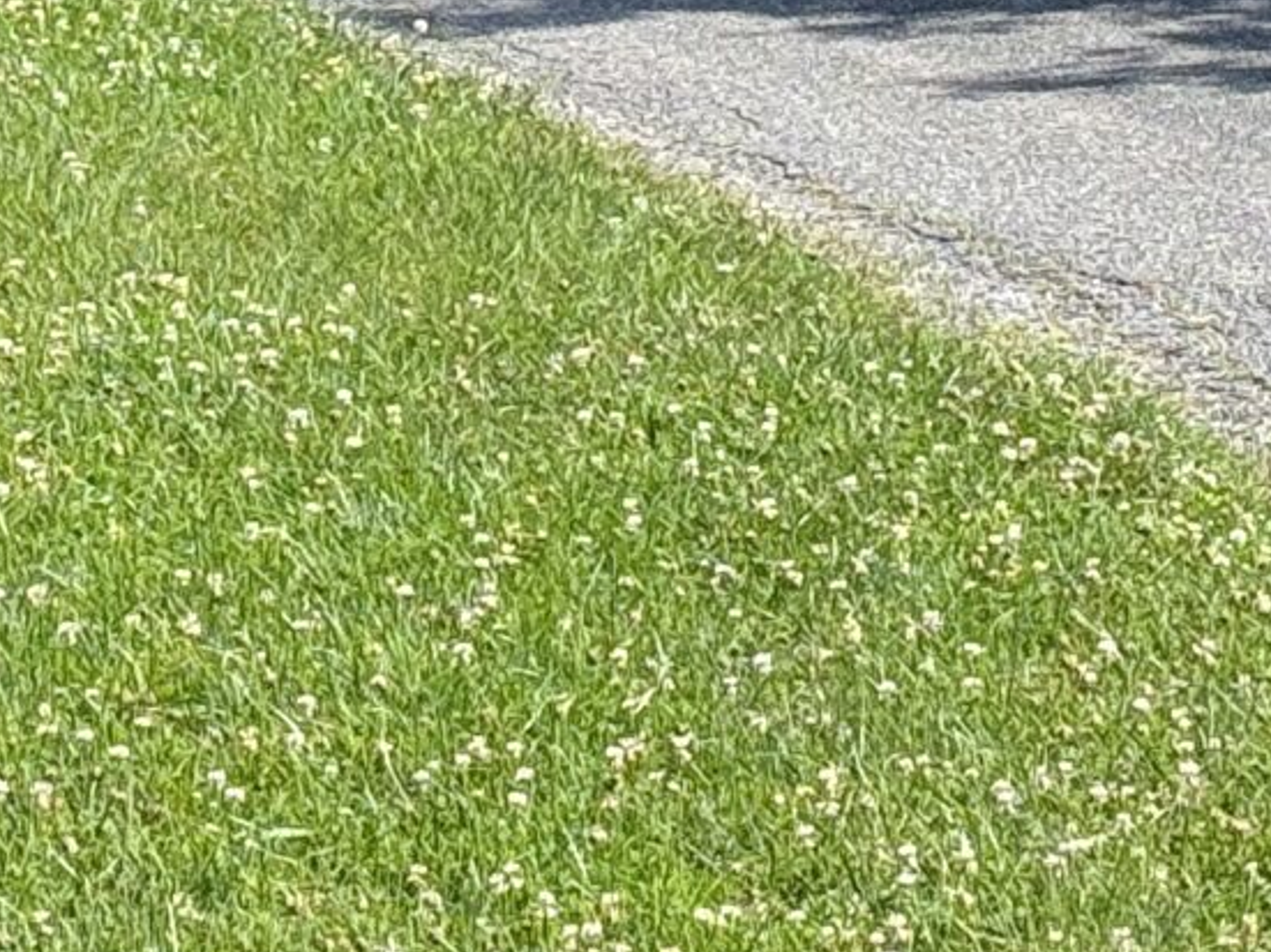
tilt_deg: +0.8
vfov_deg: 6.4
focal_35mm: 223
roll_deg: -0.9
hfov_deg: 8.9
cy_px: -1120
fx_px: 8186
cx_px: 653
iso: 100
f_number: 1.78
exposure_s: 1/1883
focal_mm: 6.76
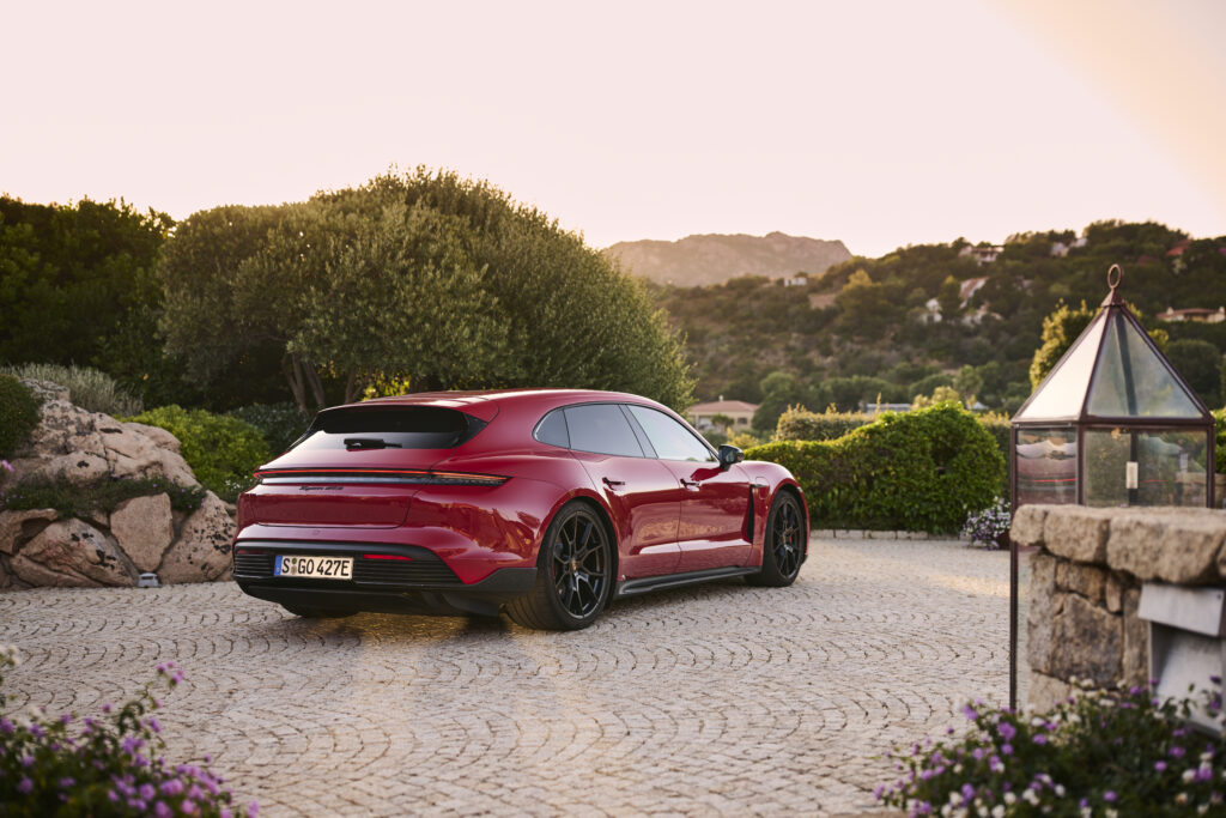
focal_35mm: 40
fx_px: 1362
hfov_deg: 48.5
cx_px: 613
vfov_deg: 33.4
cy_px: 409
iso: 100
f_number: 2
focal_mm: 40
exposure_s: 1/125
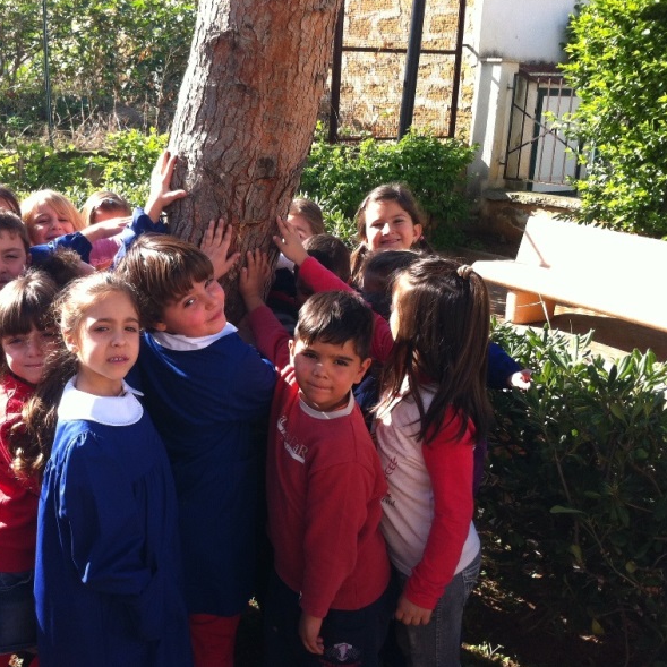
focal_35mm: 42
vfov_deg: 40.0
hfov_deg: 39.5
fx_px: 916
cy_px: 331
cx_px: 221
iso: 80
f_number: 2.8
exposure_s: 1/331
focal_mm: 3.85
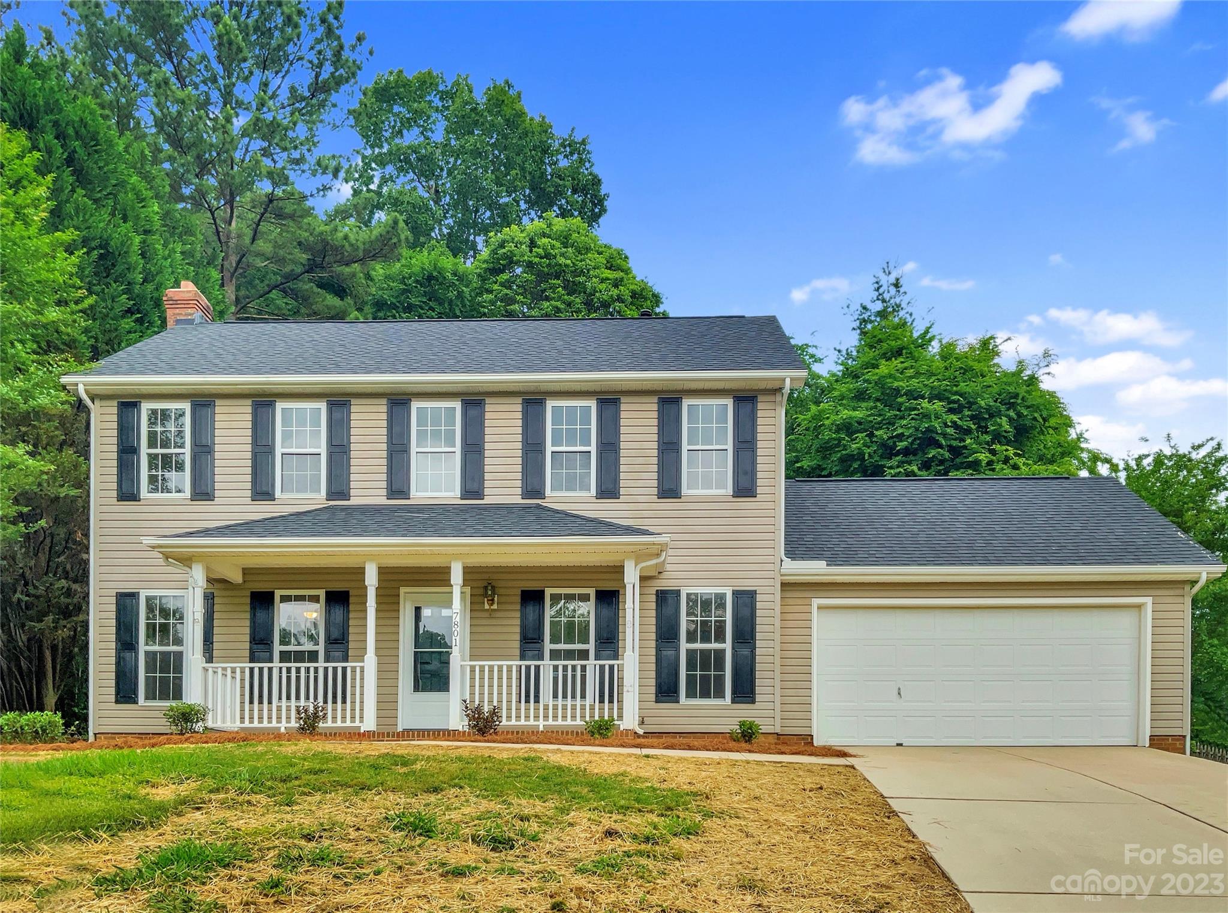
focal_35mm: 29
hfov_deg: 61.8
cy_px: 456
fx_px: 1026
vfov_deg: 48.0
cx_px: 614
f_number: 1.8
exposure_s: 1/883
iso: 16
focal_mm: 3
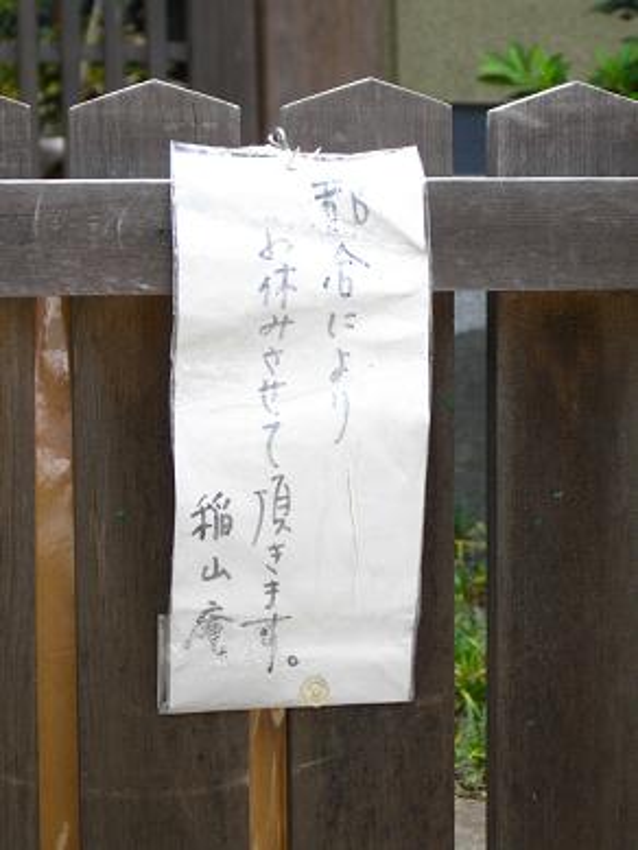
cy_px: 425
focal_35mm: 96
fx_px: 2358
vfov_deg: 20.4
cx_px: 319
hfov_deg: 15.4
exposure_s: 1/160
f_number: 5.2
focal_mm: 17.1
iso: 125
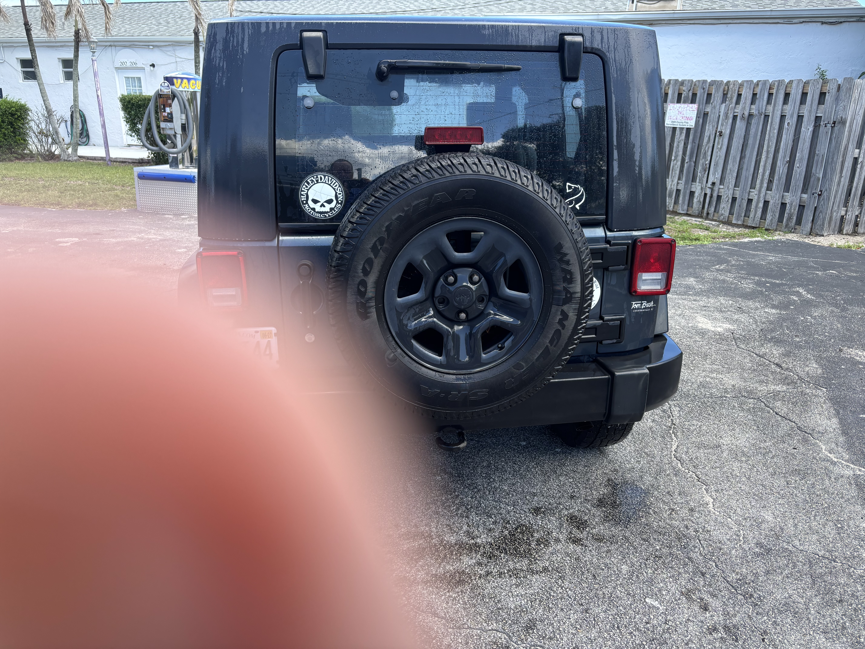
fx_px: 650
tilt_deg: -18.0
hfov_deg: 67.3
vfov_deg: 53.1
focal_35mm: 26
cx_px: 432
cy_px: 324
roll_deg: -1.8
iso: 50
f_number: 1.6
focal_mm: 5.96
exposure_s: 1/597
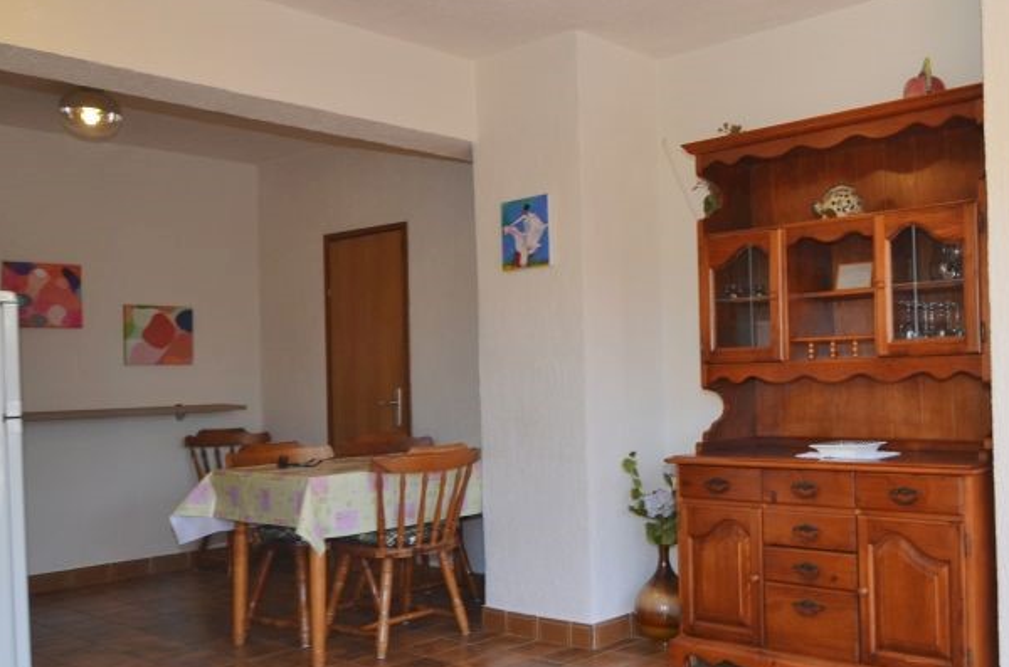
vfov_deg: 39.7
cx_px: 885
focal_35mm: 33
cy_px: 379
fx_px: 923
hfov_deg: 51.5
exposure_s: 1/60
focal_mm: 11
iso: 220
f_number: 4
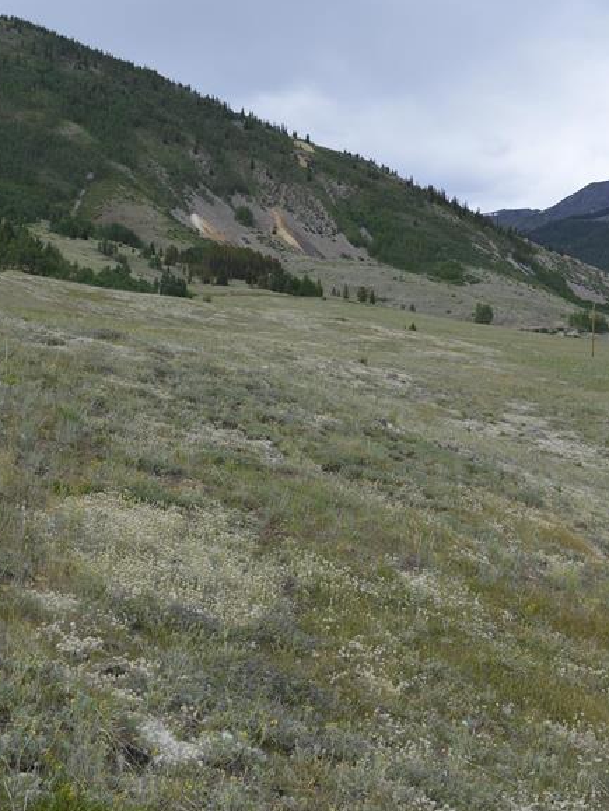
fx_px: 984
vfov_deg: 44.7
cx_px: 314
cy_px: 352
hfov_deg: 34.4
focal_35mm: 42
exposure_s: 1/200
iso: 100
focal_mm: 22
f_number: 7.1
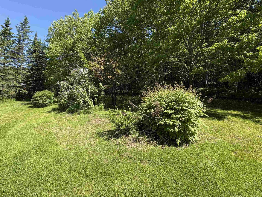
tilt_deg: +4.5
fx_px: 121
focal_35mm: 16
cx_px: 124
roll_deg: -3.0
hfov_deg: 94.4
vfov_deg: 77.7
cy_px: 85
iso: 40
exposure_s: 1/440
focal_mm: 2.22
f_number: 2.2
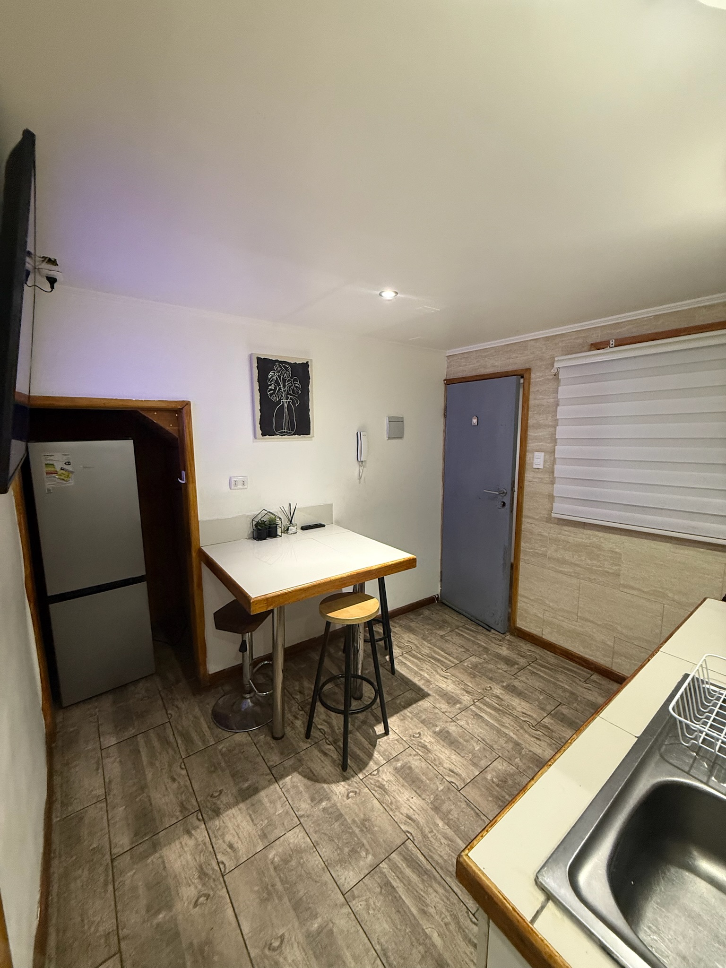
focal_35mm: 14
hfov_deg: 85.7
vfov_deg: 102.1
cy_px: 484
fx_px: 391
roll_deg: -0.4
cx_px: 363
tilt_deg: -6.9
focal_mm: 2.22
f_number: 2.2
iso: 320
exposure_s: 1/63
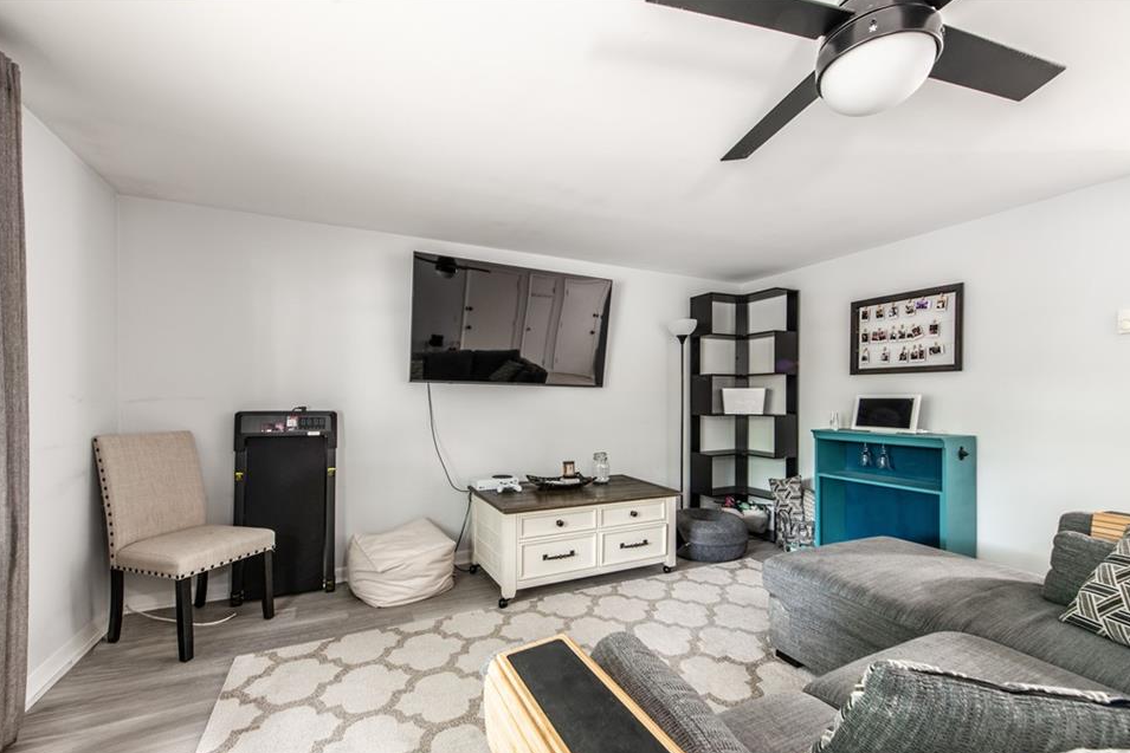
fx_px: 471
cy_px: 397
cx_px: 574
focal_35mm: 15
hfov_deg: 100.4
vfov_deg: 77.3
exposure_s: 1
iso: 500
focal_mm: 14
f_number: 10
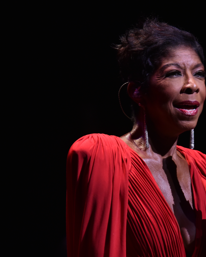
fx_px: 6464
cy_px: 129
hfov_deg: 1.8
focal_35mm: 848
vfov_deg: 2.3
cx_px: 151
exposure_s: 1/250
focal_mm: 600
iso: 2500
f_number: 5.6
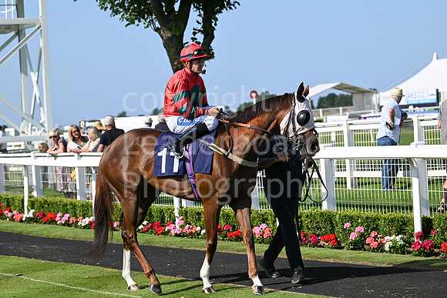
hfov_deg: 17.1
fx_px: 1490
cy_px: 149
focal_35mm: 120
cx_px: 224
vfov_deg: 11.4
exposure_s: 1/2500
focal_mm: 120
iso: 400
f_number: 5.6
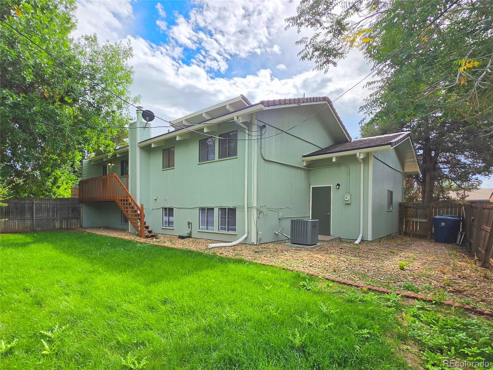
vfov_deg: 89.9
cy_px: 185
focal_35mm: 13
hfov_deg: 106.2
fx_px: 185
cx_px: 246
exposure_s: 1/1429
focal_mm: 2.2
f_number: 1.9
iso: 32
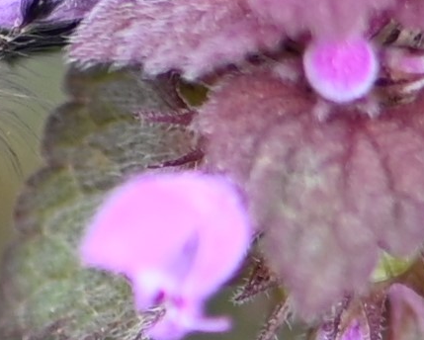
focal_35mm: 286
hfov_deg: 6.7
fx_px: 3592
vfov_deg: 5.4
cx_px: 42
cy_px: 55
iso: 280
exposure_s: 1/250
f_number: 4
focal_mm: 105
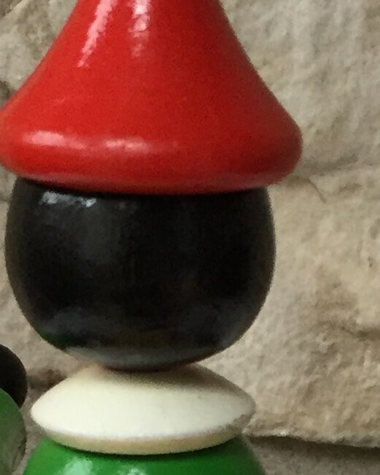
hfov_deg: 10.9
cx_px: 210
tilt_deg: -24.8
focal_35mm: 142
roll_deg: +3.8
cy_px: 733
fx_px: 1996
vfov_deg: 12.8
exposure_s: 1/33
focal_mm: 4.15
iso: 160
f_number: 2.2
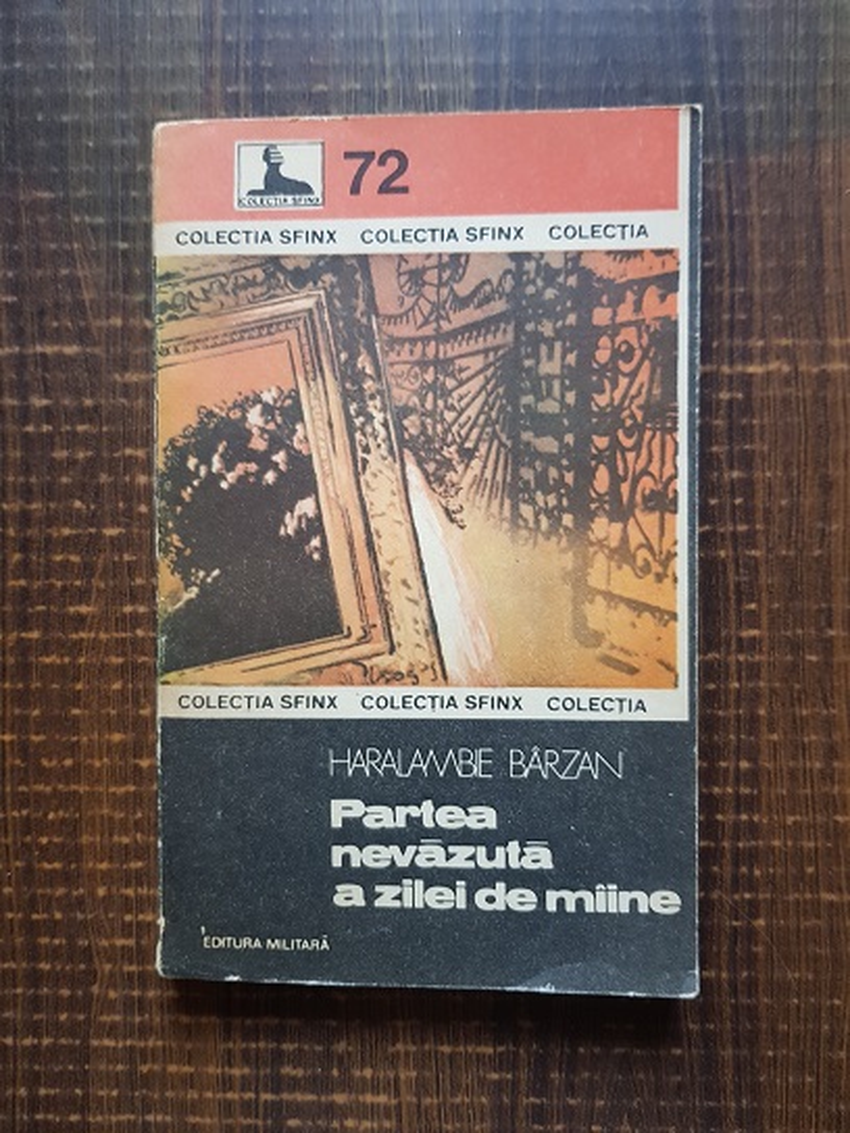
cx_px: 425
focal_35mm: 26
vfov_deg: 67.3
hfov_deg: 53.1
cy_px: 566
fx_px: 851
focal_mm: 4.3
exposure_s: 1/10
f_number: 1.7
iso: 200
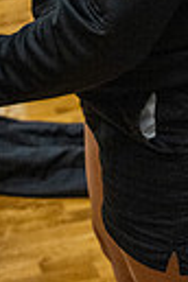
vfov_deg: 16.2
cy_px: -101
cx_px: 44
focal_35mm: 119
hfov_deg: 11.5
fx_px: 932
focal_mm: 34
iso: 8000
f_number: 4
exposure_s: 1/800
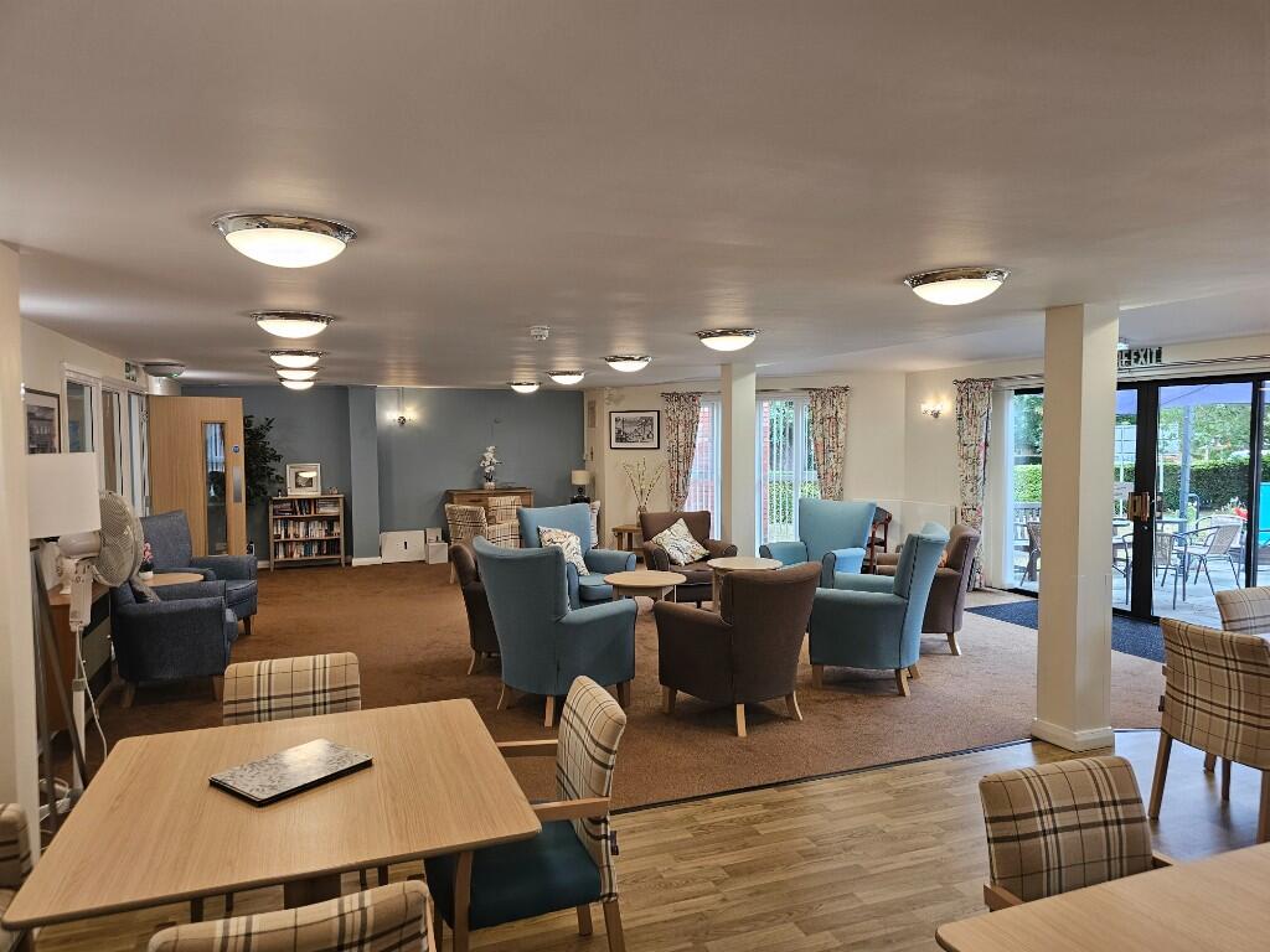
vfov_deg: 58.9
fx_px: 844
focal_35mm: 23
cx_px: 635
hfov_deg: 73.9
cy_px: 476
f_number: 1.7
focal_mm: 6.3
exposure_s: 1/100
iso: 125
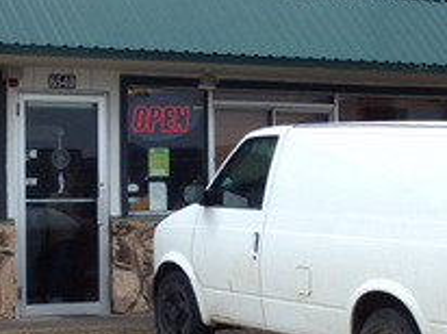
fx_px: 1535
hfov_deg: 16.6
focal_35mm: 119
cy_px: 190
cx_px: 213
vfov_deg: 12.4
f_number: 14
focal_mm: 8.8
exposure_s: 1/100
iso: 160
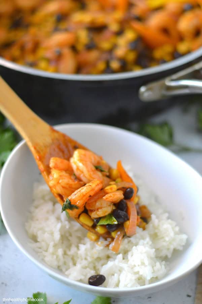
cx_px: 101
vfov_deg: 27.0
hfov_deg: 18.2
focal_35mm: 75
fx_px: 632
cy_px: 152
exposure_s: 1/500
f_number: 2
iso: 1600
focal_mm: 50
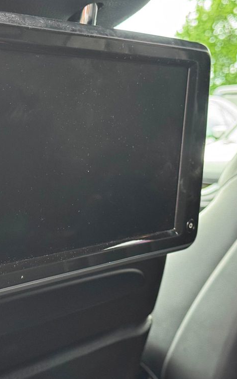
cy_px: 191
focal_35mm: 69
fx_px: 713
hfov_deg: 18.9
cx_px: 118
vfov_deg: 29.8
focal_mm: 6.76
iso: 250
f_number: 1.78
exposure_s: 1/56
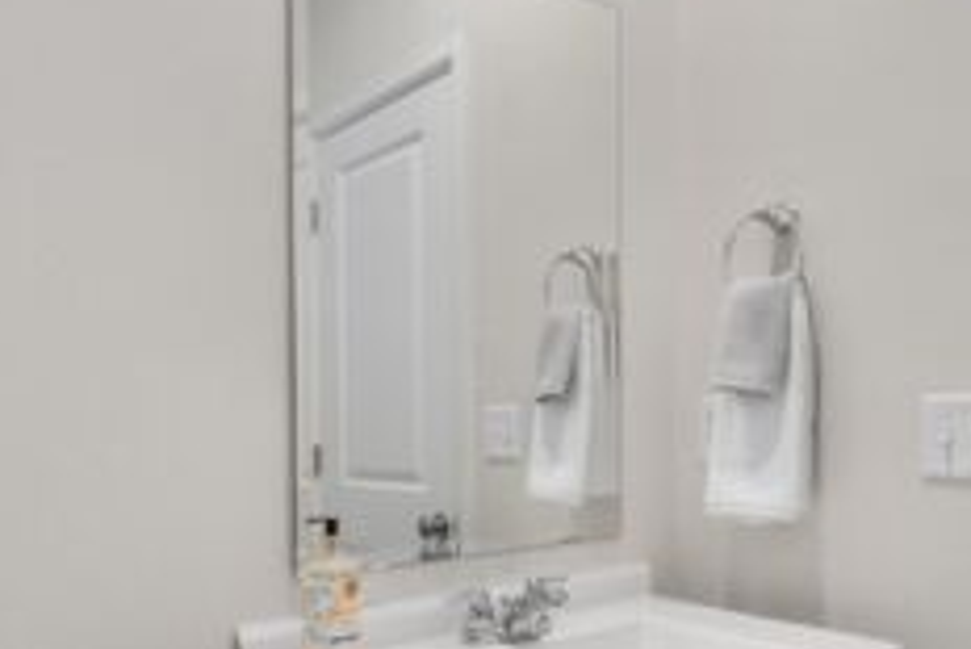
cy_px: 433
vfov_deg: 41.8
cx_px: 536
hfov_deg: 60.1
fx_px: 837
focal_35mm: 31
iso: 1000
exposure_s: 1/6
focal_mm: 18
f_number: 7.1
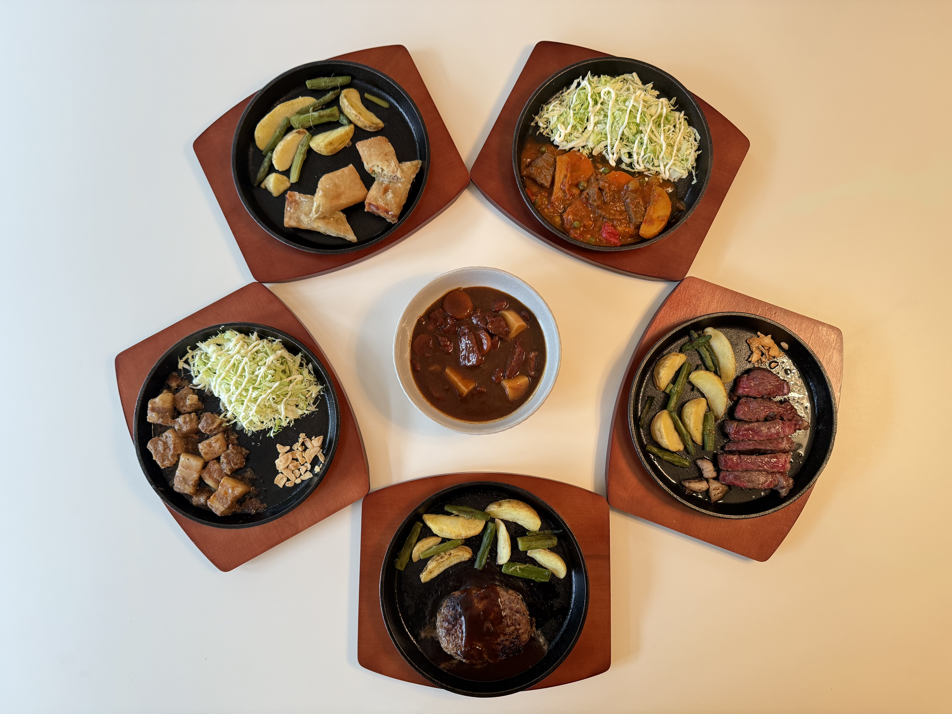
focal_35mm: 24
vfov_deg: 56.8
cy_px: 357
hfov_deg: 71.6
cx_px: 476
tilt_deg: -84.0
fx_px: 660
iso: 200
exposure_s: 1/100
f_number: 1.78
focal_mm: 6.76
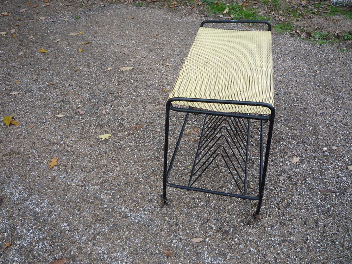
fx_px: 305
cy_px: 132
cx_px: 176
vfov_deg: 46.8
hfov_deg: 60.0
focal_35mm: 30
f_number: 3.3
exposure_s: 1/60
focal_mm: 5.2
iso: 100
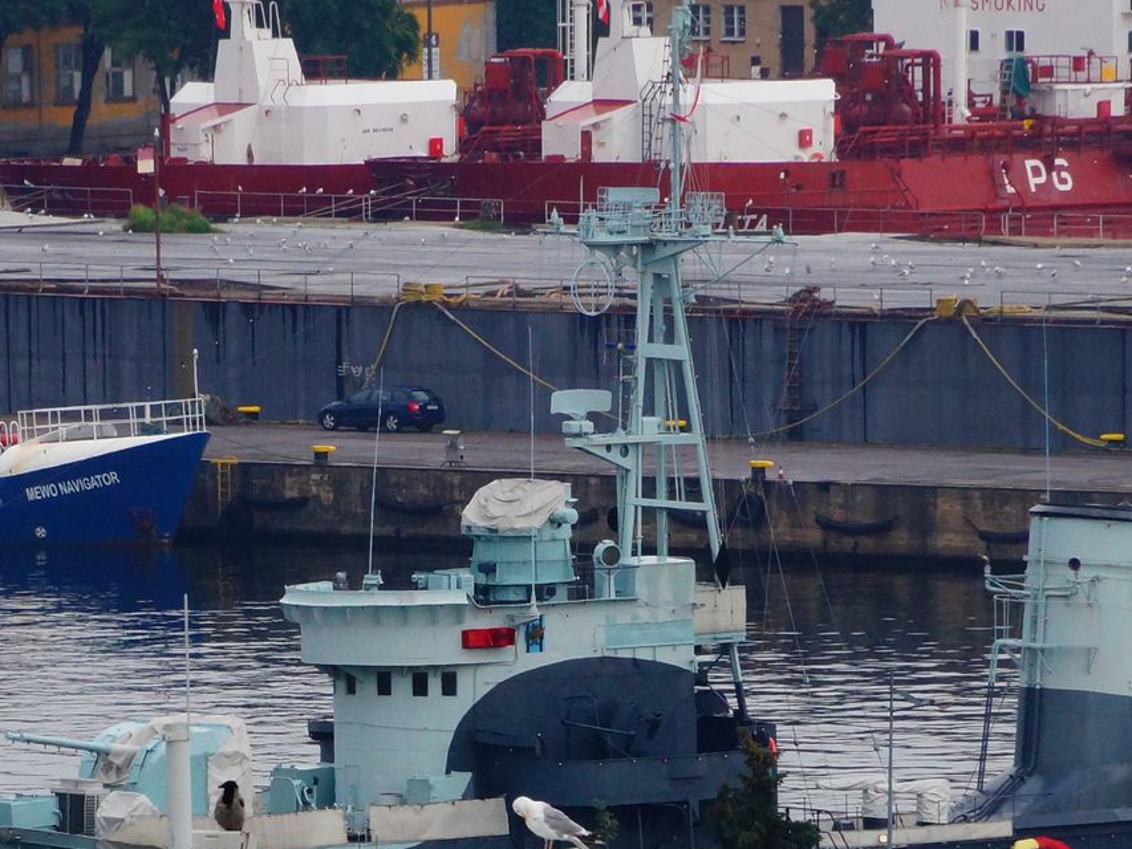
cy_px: 697
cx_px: 451
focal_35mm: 845
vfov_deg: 1.8
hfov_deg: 2.3
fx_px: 27637
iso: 800
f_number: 16
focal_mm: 250
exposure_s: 1/80
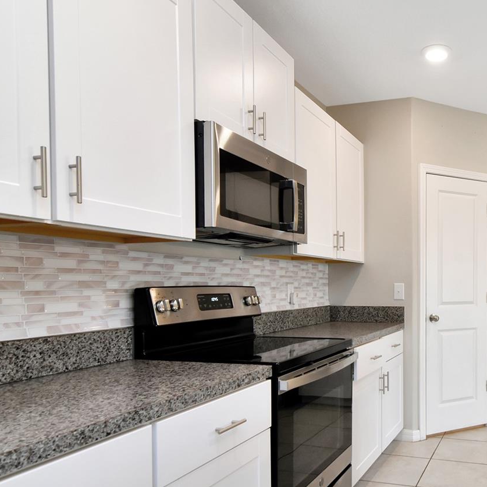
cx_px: 407
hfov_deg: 54.3
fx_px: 427
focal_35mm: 27
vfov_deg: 59.1
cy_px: 282
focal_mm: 11
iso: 800
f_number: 8
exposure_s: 1/40
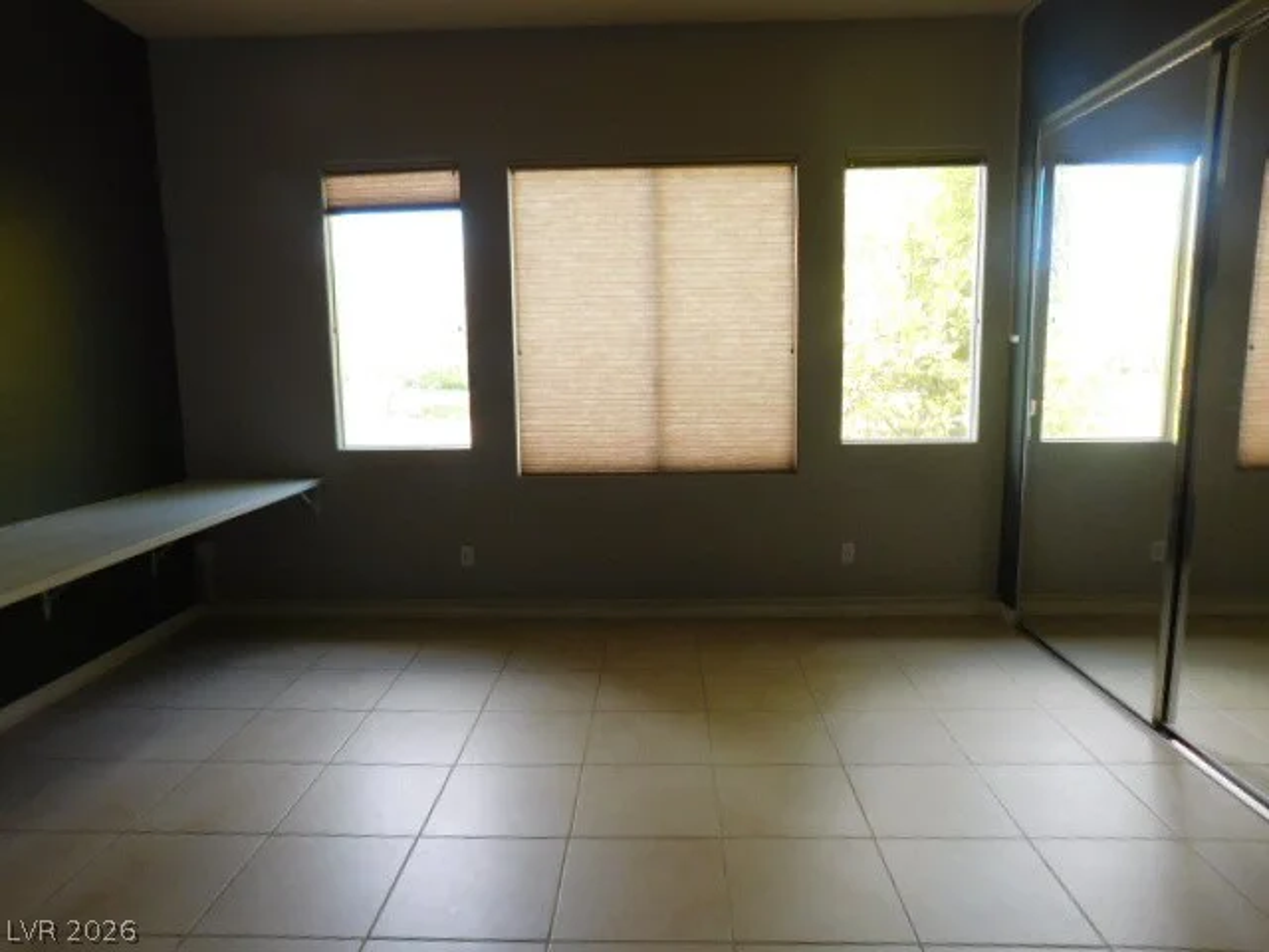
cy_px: 476
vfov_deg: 58.9
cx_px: 634
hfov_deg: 73.9
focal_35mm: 23
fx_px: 843
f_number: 3
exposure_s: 1/60
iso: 125
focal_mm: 4
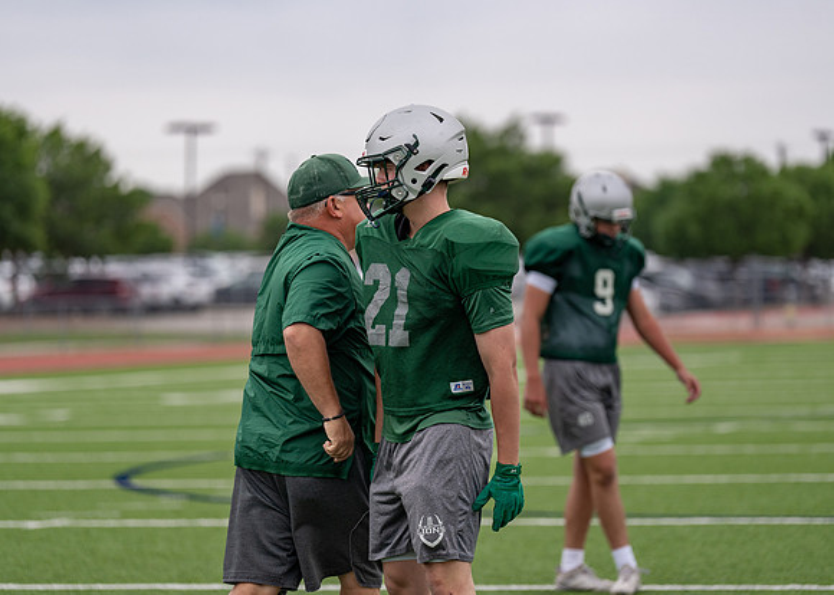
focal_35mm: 160
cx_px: 417
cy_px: 298
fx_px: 3786
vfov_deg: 9.0
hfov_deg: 12.6
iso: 200
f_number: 2.8
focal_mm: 148
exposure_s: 1/2500
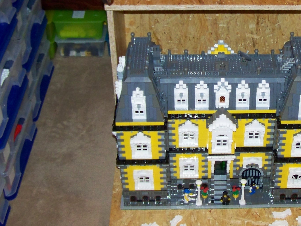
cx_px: 238
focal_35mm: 73
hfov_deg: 26.2
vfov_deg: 20.1
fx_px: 635
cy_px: 80
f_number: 2.8
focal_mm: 6.3
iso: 200
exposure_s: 1/30
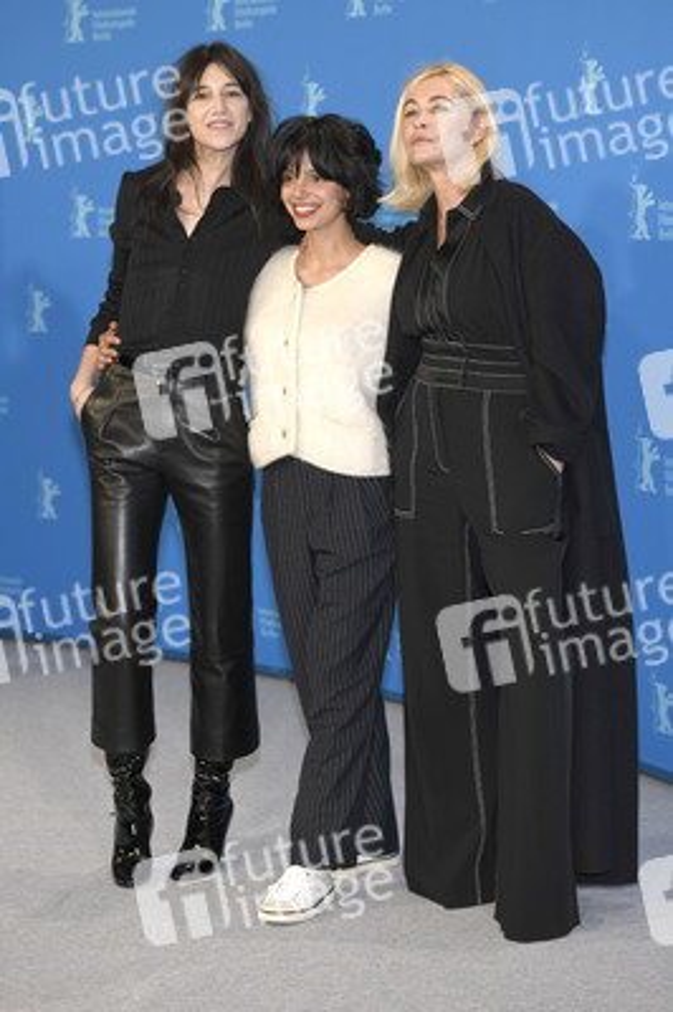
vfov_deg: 26.0
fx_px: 2191
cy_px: 506
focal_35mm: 78
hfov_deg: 17.5
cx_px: 336
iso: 640
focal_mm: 78
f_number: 4
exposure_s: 1/400
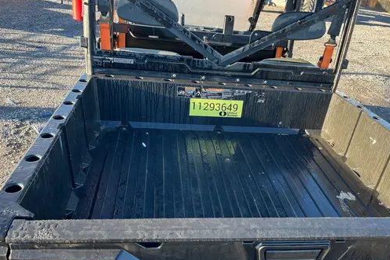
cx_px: 215
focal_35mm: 30
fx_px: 325
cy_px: 149
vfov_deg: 43.5
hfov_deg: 61.8
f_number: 1.6
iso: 50
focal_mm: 5.1
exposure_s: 1/164
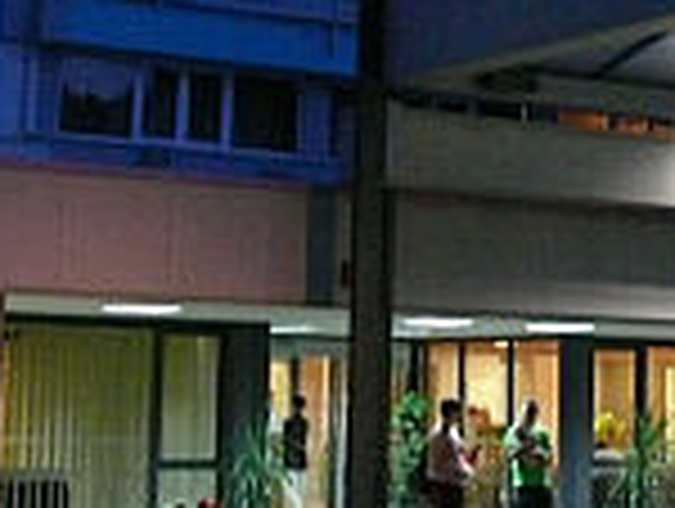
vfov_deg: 14.0
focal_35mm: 105
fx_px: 2051
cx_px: 778
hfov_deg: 17.9
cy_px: 63
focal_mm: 7.4
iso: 800
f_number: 2.8
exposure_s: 1/15
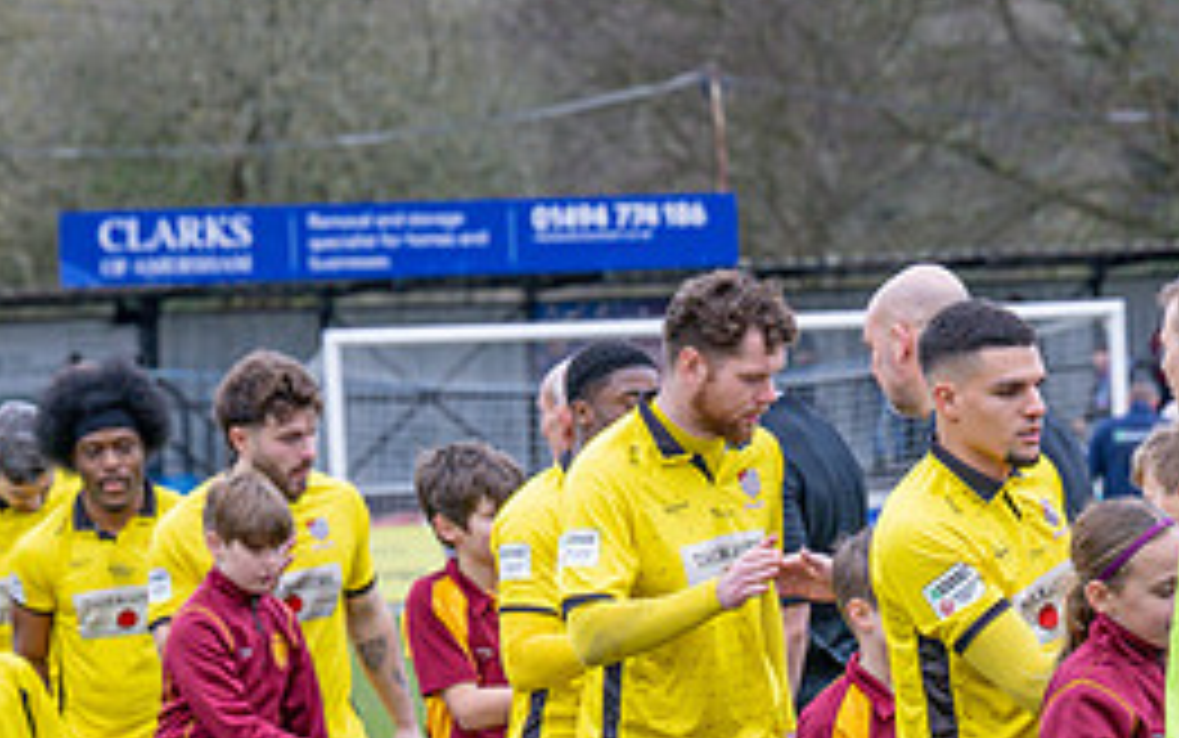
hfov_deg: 9.0
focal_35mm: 234
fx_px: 7522
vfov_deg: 5.6
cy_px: 909
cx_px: 738
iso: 400
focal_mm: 89
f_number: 5
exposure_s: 1/500
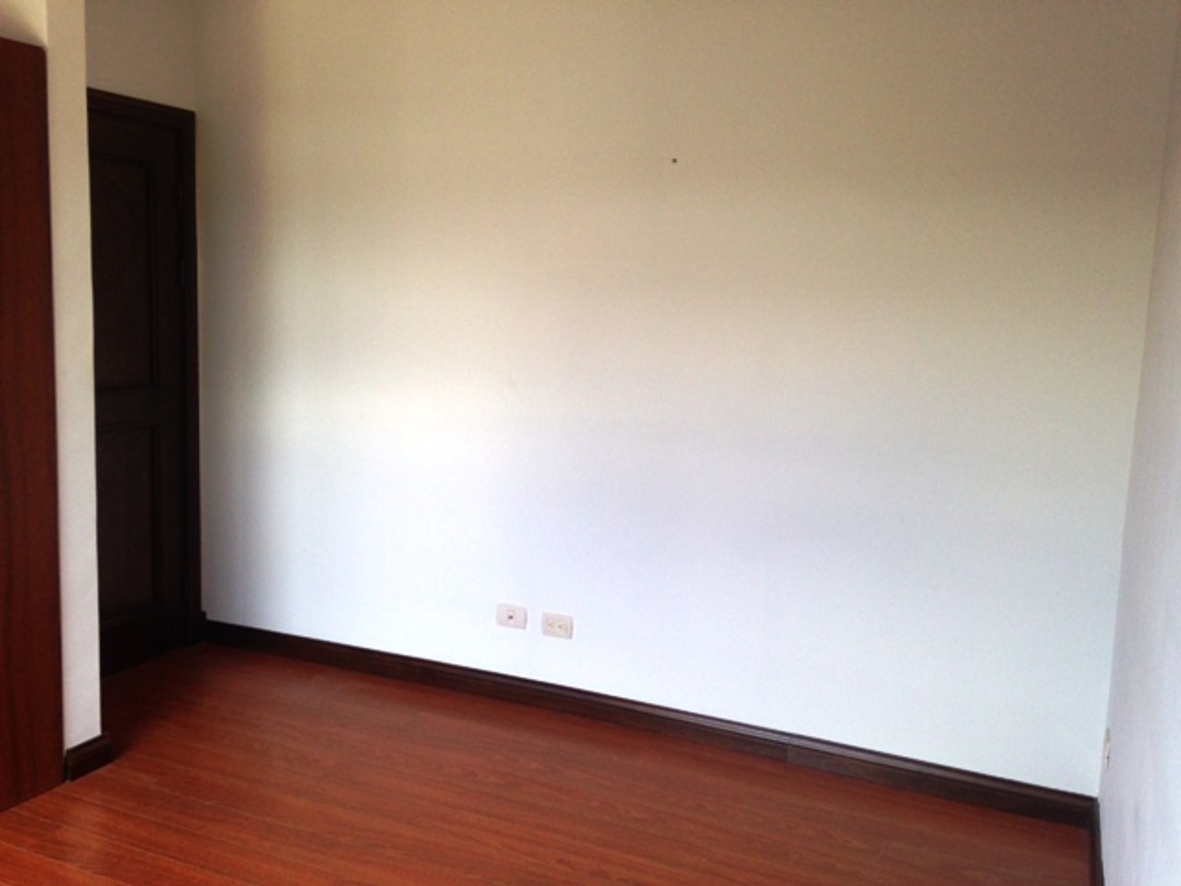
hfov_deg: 55.4
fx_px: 1126
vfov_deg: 42.9
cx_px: 590
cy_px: 443
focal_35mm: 33
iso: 80
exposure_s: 1/120
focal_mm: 4.12
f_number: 2.4
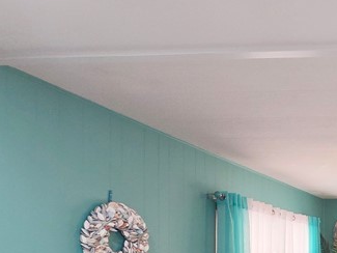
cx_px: 430
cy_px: 265
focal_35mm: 41
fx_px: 399
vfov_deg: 31.8
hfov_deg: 34.0
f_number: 2.2
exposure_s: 1/60.2
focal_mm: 2.2
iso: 80
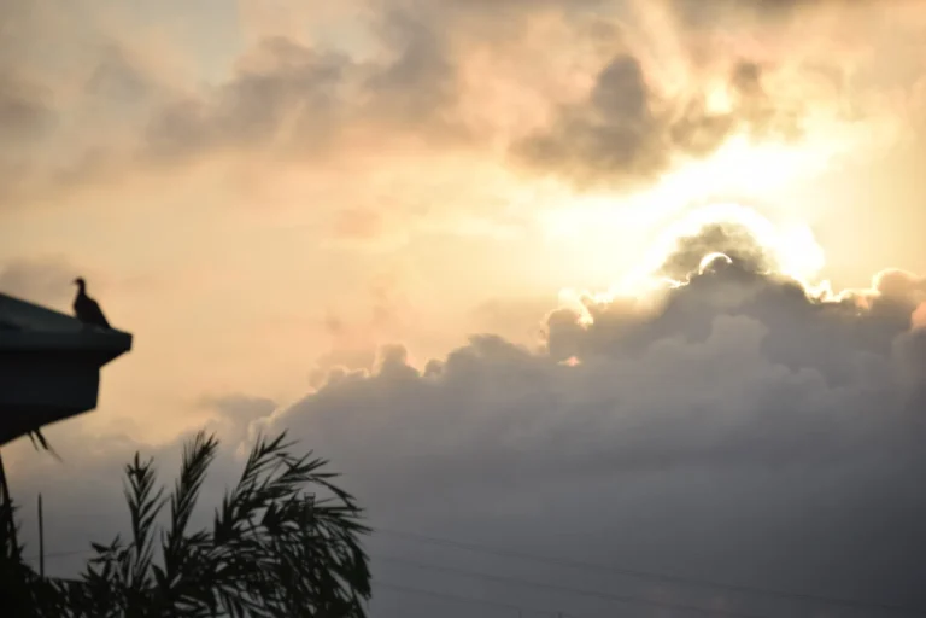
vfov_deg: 9.6
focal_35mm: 142
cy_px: 309
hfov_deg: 14.4
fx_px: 3665
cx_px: 463
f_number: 4.5
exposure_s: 1/4000
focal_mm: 95
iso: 280
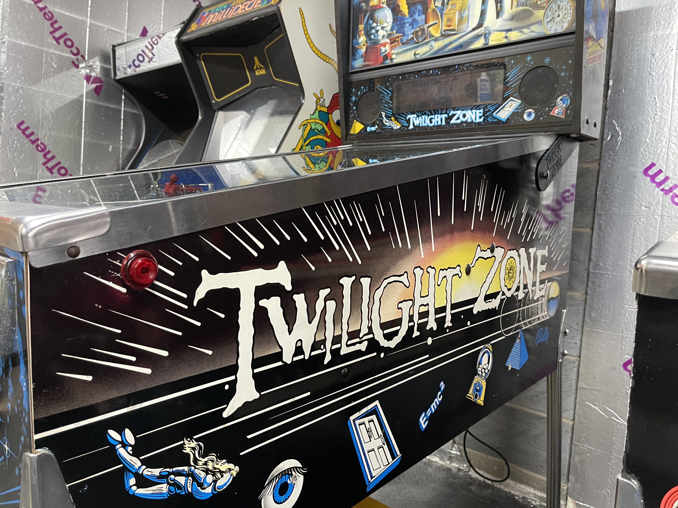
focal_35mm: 25
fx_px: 490
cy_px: 254
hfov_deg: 69.4
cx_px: 339
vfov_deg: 54.9
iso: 400
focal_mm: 5.1
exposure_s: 1/50
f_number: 1.6
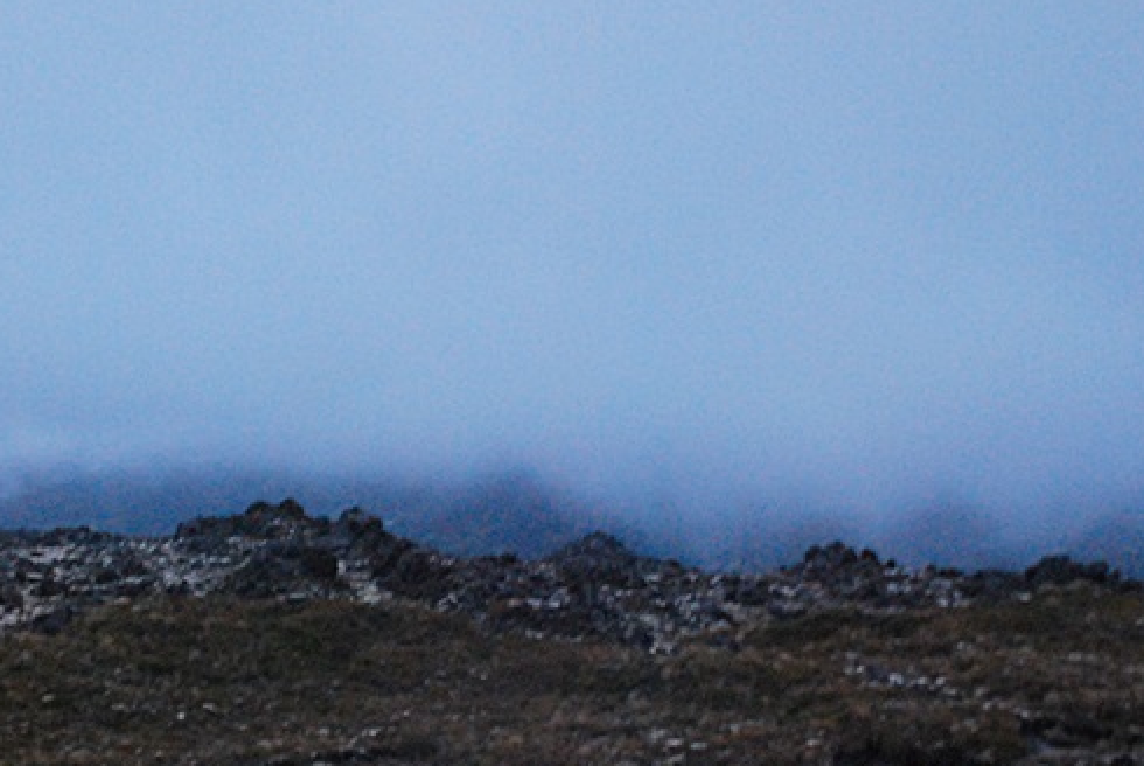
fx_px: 3118
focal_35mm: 98
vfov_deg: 14.0
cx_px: 243
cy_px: 565
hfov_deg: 20.6
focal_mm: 40
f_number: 5.6
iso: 1600
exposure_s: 1/4
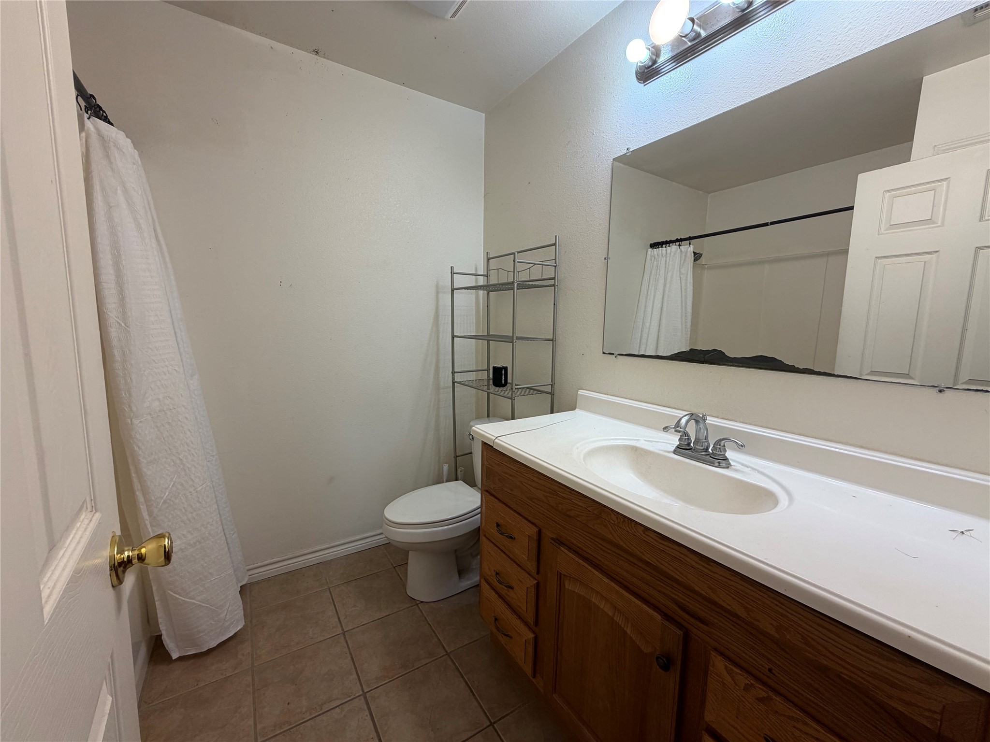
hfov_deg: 102.1
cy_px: 371
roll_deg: -1.7
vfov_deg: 85.7
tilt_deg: -7.5
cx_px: 495
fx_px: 400
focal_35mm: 14
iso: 100
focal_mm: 2.22
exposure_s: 1/120
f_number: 2.2
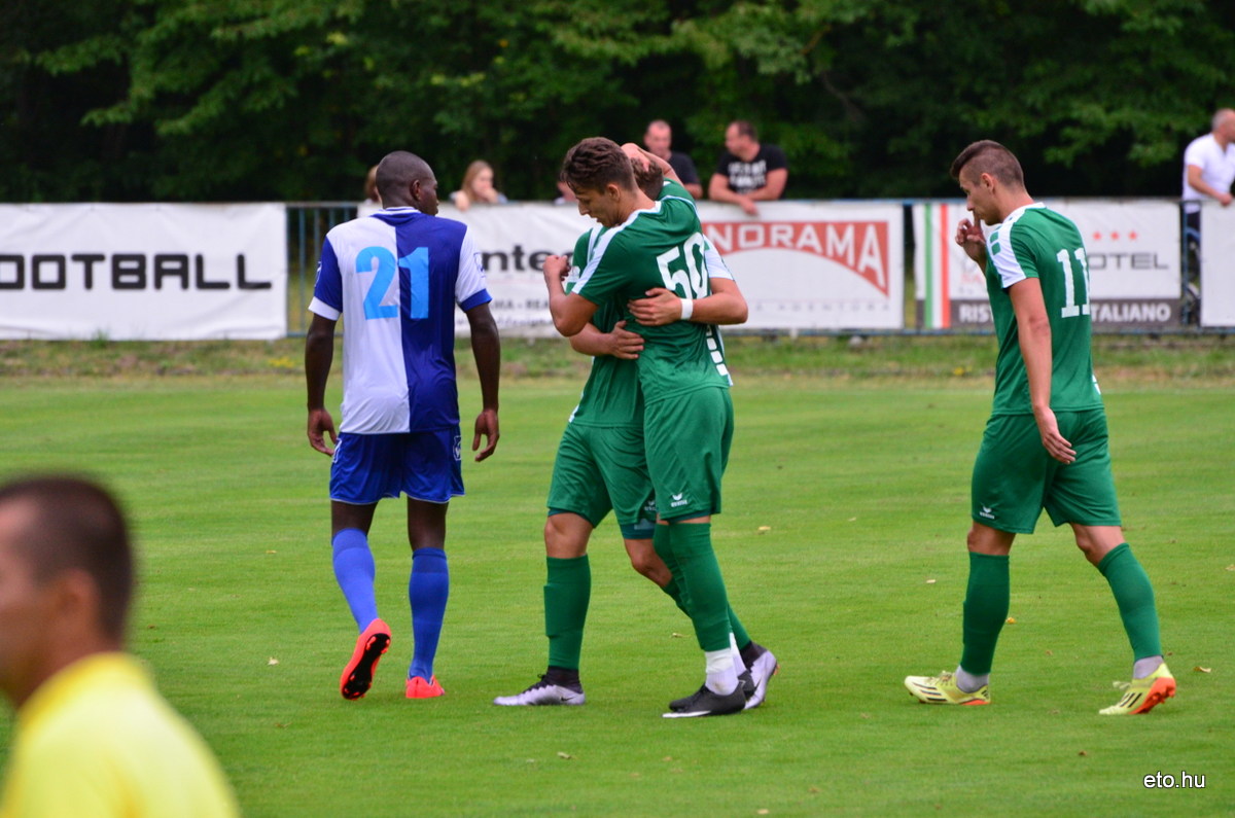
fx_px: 12325
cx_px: 618
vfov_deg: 3.8
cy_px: 409
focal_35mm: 360
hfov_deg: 5.7
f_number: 5.3
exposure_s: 1/400
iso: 1600
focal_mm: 240
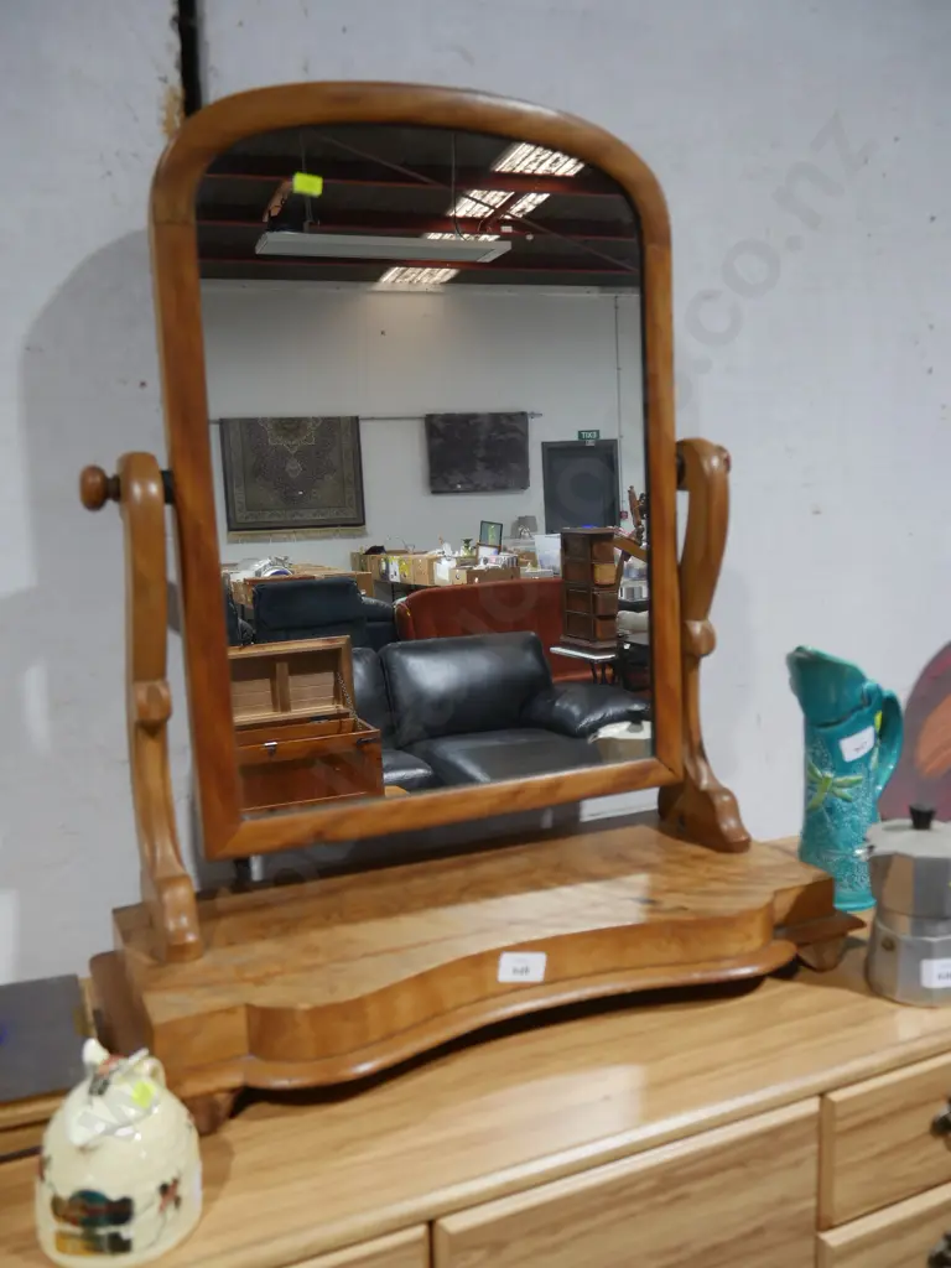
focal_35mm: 30
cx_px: 476
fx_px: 1099
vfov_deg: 60.0
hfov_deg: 46.8
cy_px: 634
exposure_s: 1/60
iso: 400
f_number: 3.6
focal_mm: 15
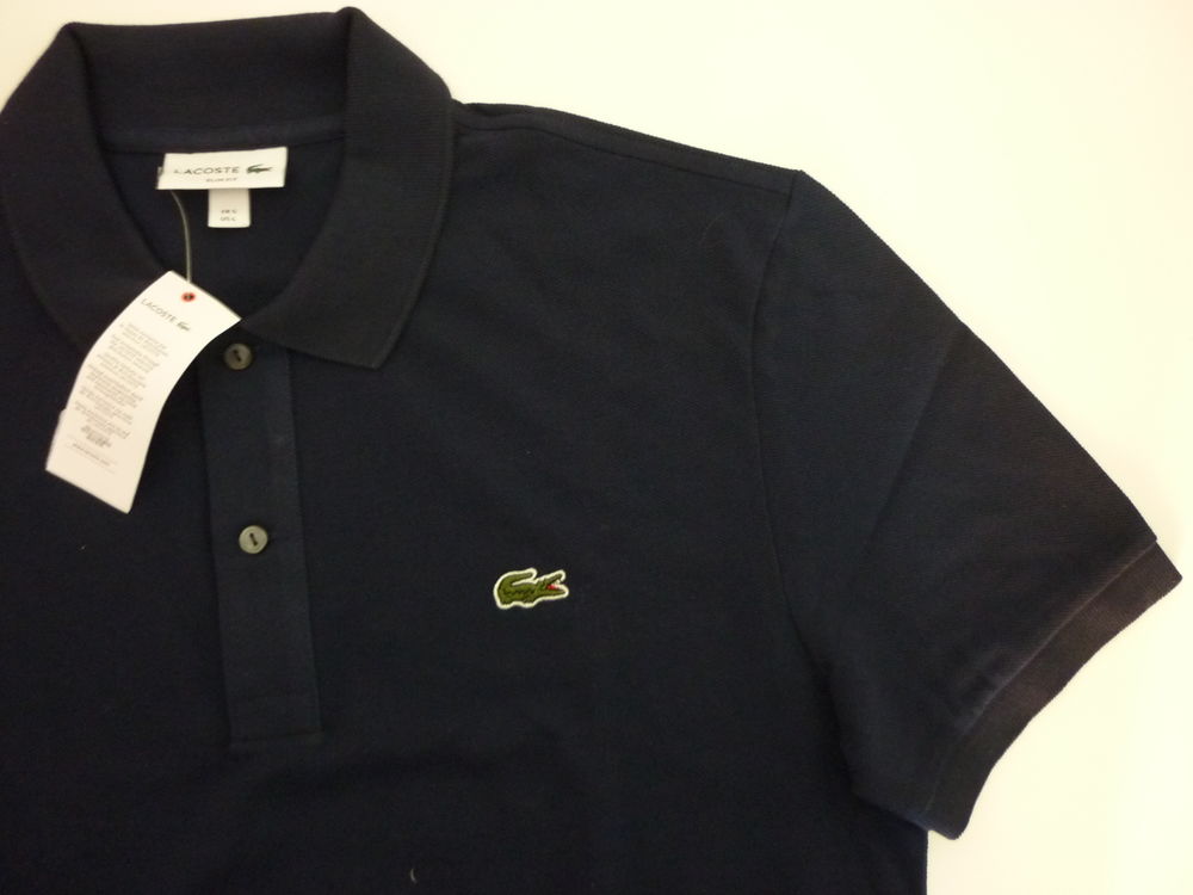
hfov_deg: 55.4
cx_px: 596
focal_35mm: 33
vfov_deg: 42.9
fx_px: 1137
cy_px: 448
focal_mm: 5.5
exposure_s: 1/6
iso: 400
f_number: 2.8
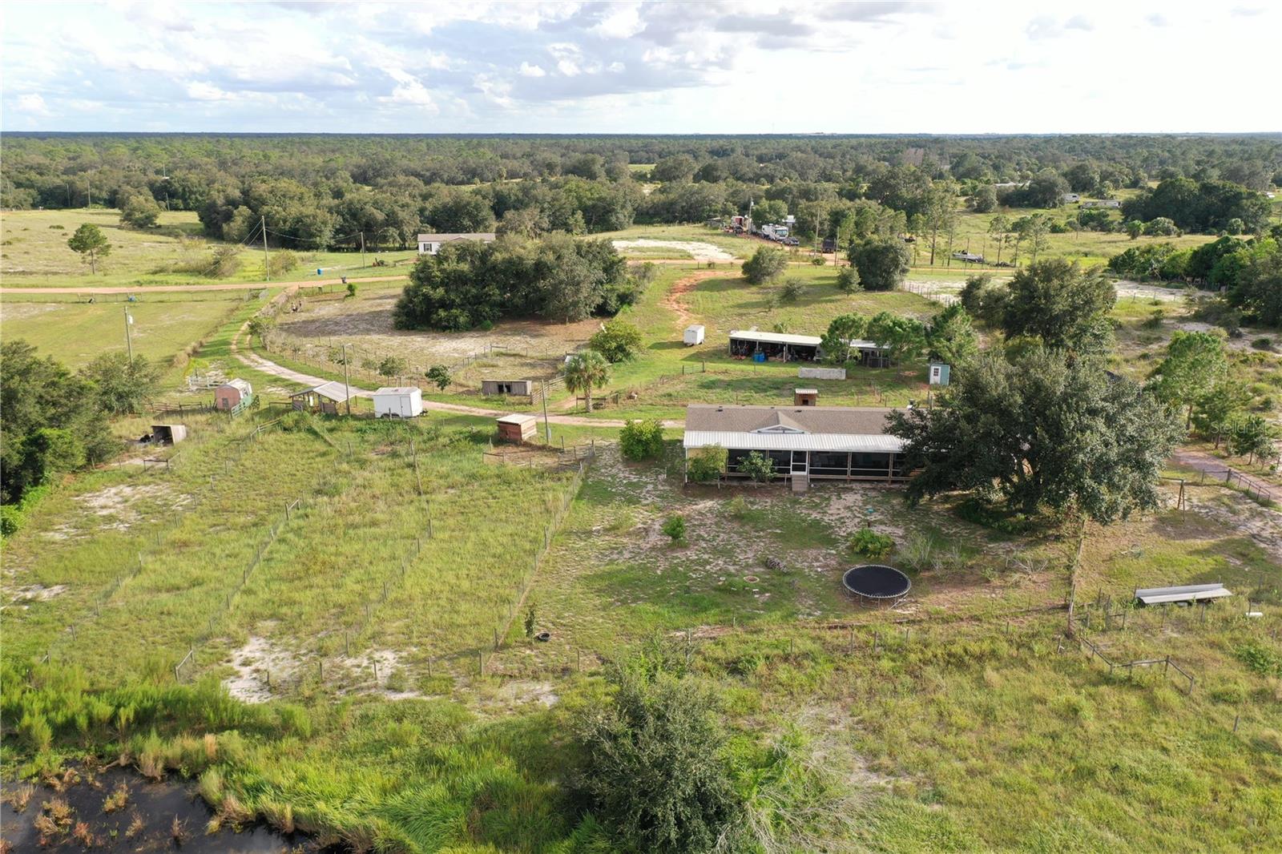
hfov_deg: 65.5
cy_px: 427
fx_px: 997
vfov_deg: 46.4
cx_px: 641
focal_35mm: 28
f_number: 4
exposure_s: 1/40
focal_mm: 10.26
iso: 100
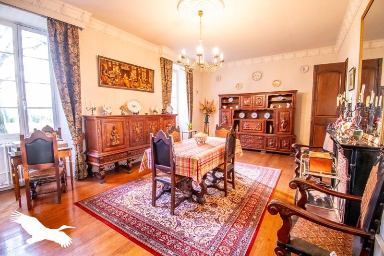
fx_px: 160
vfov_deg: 77.3
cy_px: 128
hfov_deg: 100.4
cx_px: 192
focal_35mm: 15
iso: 3200
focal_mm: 10
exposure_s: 1/30
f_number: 5.6
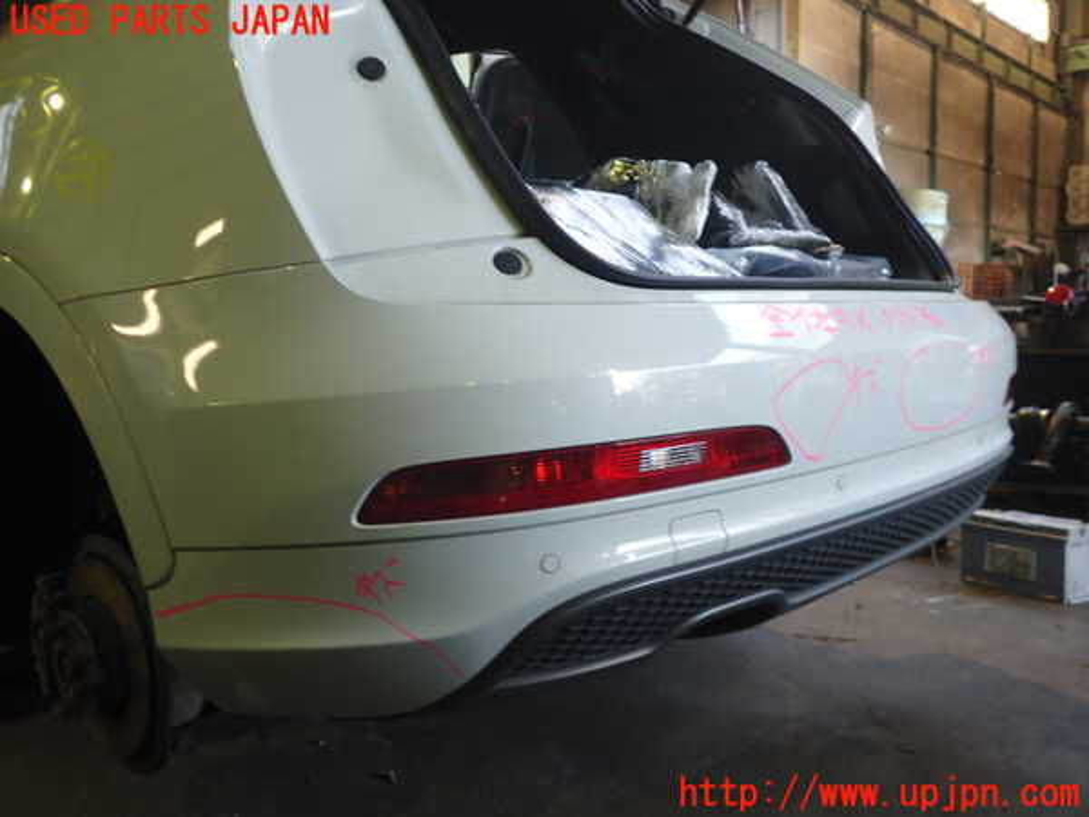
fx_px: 944
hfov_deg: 60.0
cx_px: 544
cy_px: 408
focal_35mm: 30
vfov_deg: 46.8
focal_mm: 5.4
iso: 200
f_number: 2.3
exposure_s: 1/40
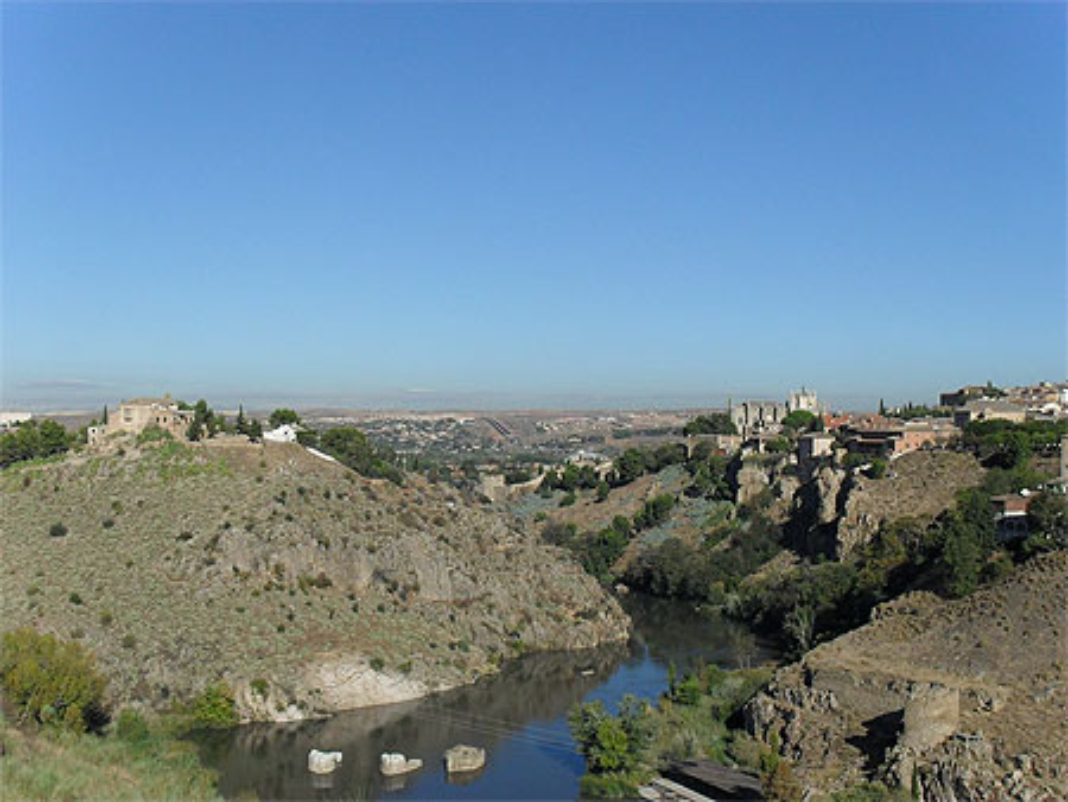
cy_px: 401
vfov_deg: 29.7
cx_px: 534
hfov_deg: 38.9
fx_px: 1513
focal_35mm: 49
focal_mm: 8.7
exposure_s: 1/250
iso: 100
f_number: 10
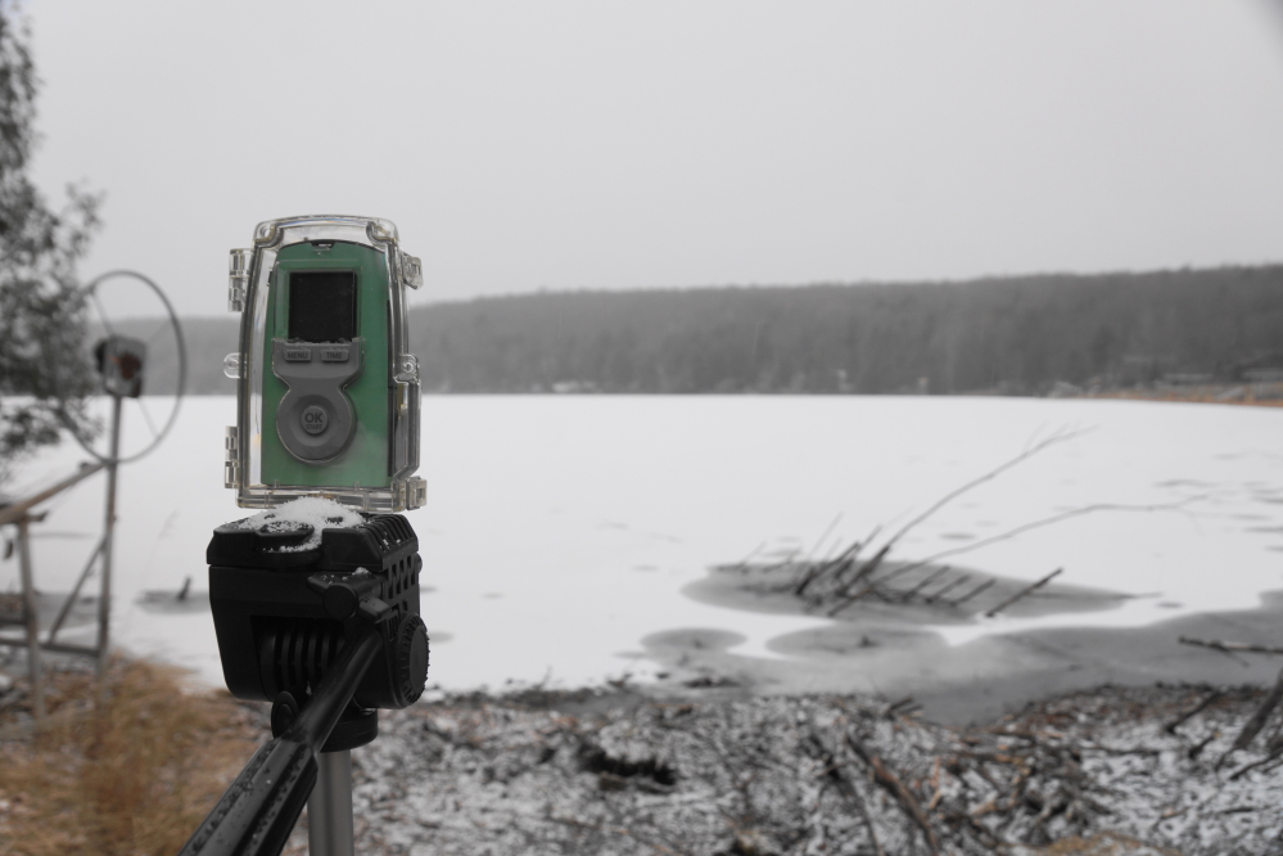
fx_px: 1069
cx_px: 642
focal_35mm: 30
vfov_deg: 43.6
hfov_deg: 61.9
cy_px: 428
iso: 100
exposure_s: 1/125
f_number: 5.6
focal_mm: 20
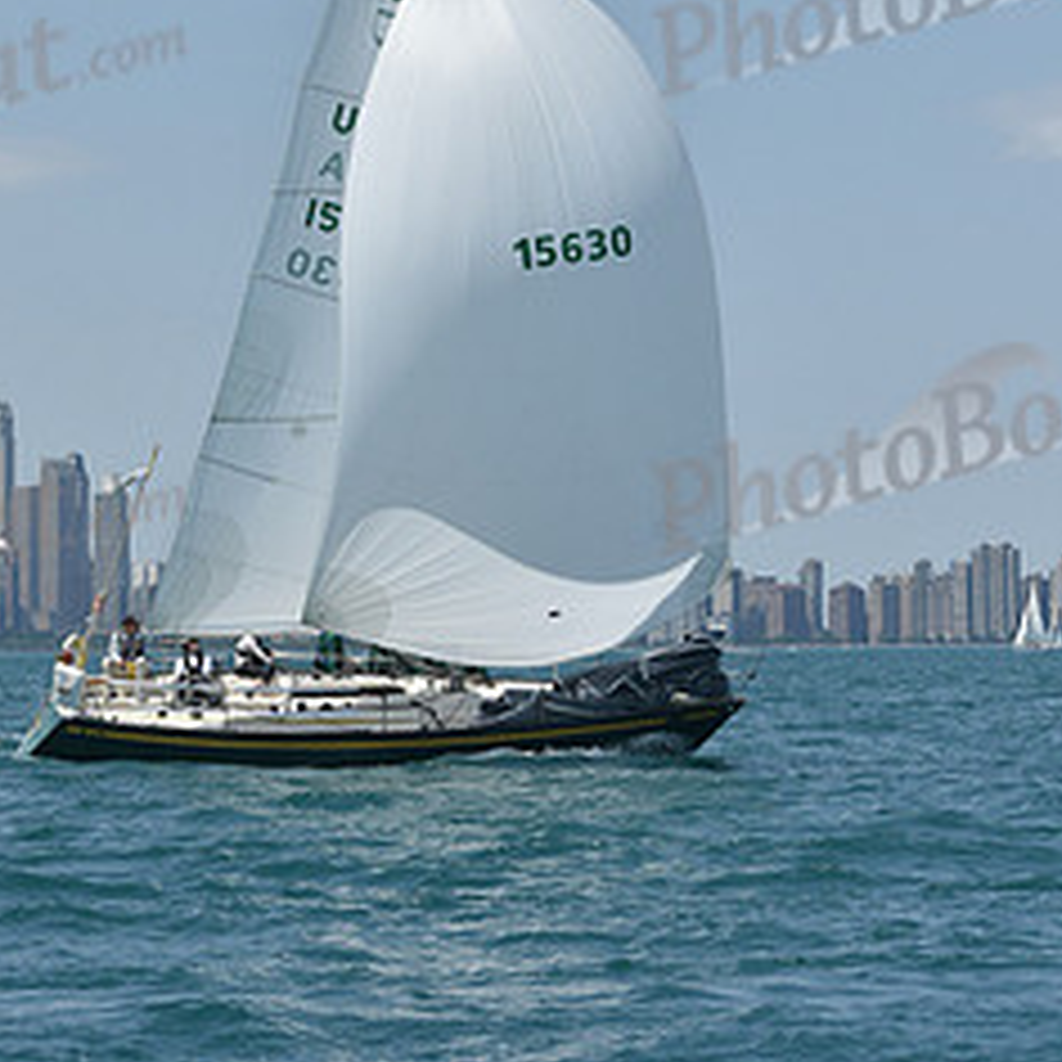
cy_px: -189
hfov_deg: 12.0
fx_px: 5068
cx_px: 421
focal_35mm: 146
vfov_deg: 11.7
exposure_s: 1/1250
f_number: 9
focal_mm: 70
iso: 250
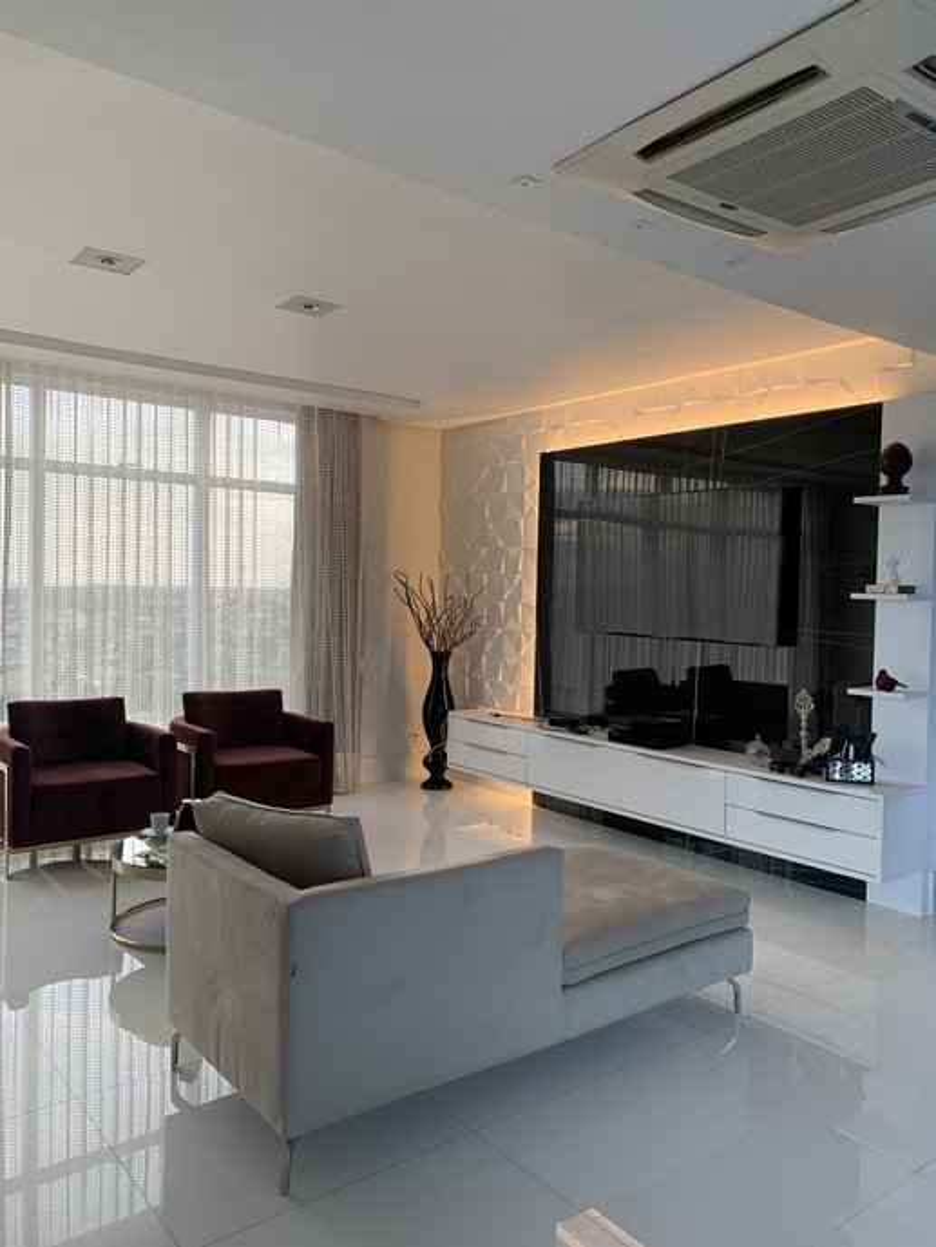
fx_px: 937
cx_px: 468
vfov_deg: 67.3
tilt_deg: -1.5
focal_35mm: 26
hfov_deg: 53.1
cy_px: 624
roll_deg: -0.9
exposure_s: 1/70
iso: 100
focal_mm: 4.25
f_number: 1.8
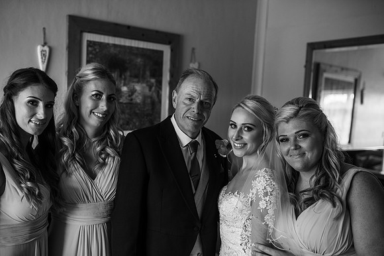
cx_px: 192
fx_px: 373
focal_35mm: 35
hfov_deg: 54.5
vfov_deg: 37.8
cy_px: 128
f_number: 2.5
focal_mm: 35
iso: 250
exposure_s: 1/100
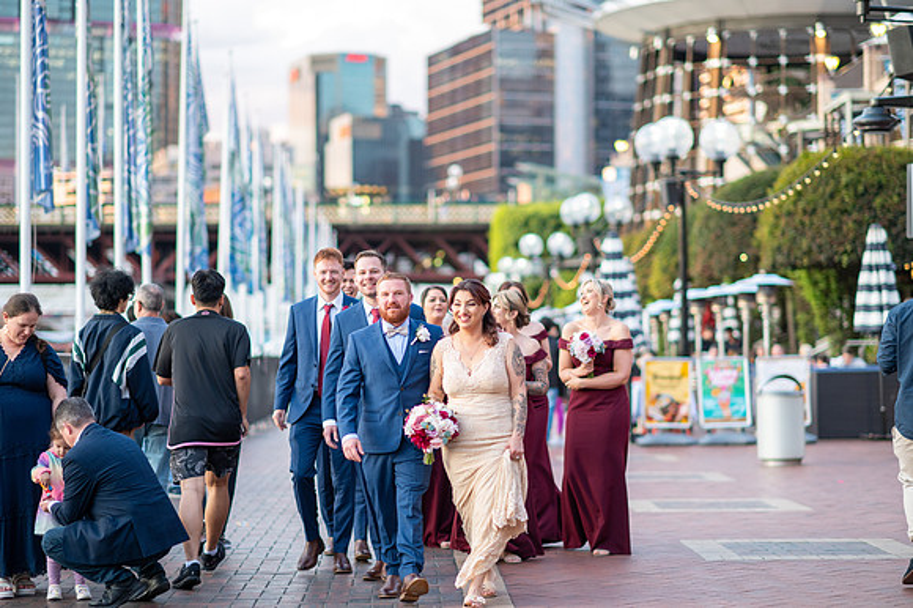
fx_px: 2175
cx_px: 456
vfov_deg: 15.9
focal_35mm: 86
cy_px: 304
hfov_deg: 23.7
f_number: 1.8
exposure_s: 1/400
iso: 800
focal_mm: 85
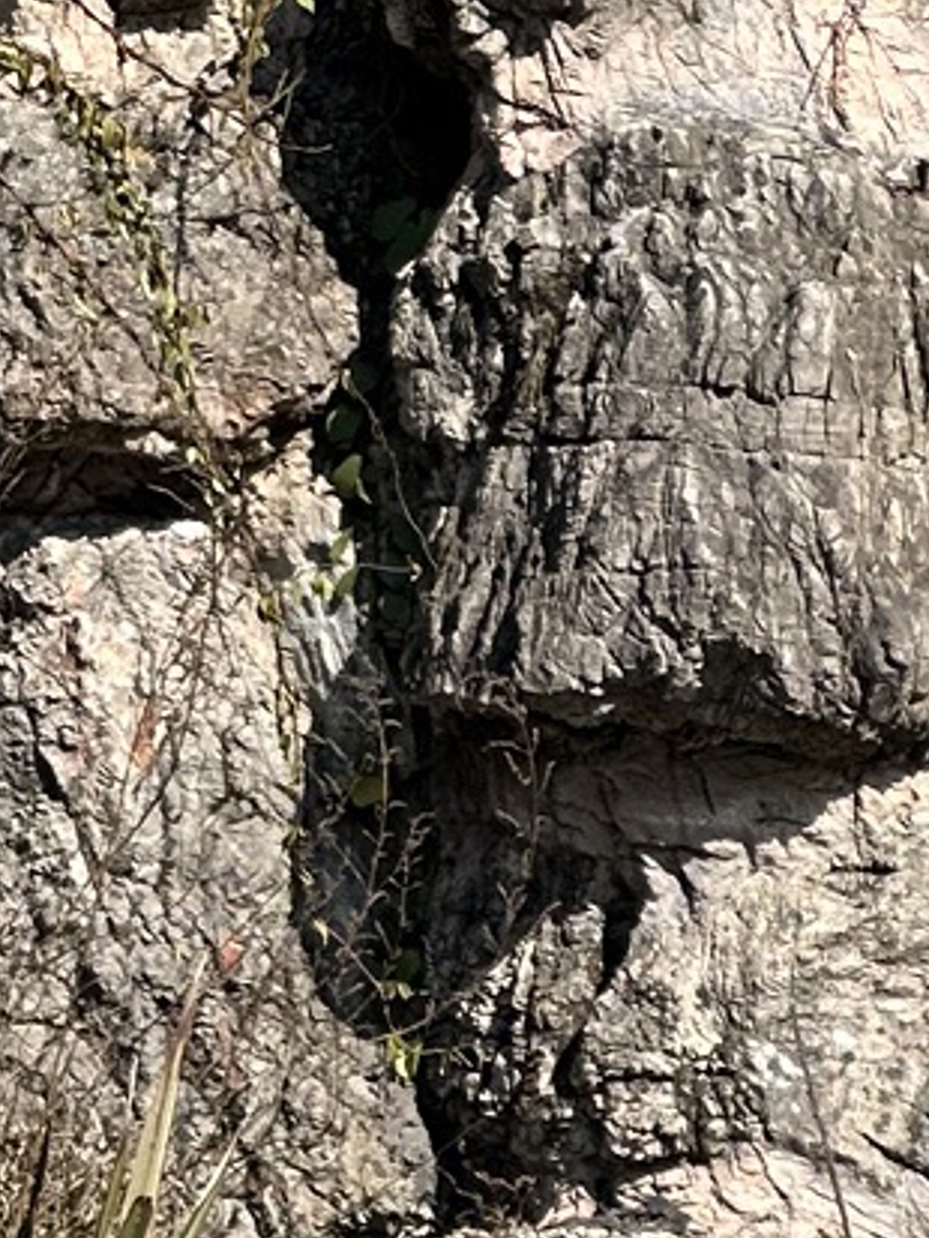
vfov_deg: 5.3
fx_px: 13340
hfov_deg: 4.0
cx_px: -662
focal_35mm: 373
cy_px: 102
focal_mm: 9
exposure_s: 1/564
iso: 32
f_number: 2.8
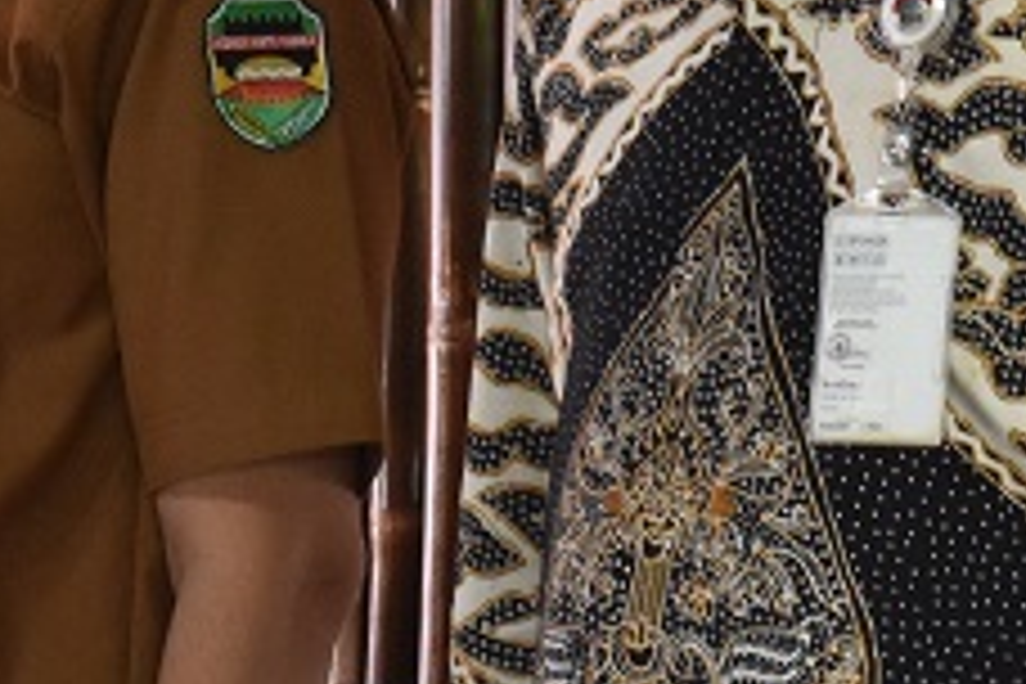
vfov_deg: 4.2
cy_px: 214
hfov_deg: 6.3
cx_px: 630
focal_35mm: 329
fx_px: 9376
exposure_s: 1/30
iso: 2000
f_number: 11
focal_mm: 50
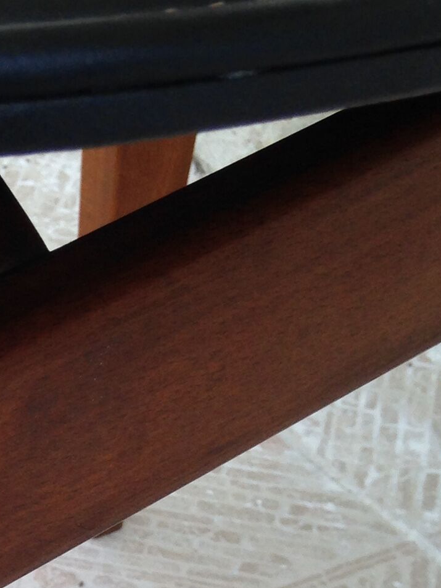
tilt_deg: -44.7
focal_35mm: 113
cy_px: 800
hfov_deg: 12.3
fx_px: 1919
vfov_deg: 16.3
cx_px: -286
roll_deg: +0.4
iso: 50
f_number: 2.4
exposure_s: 1/210
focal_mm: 4.12
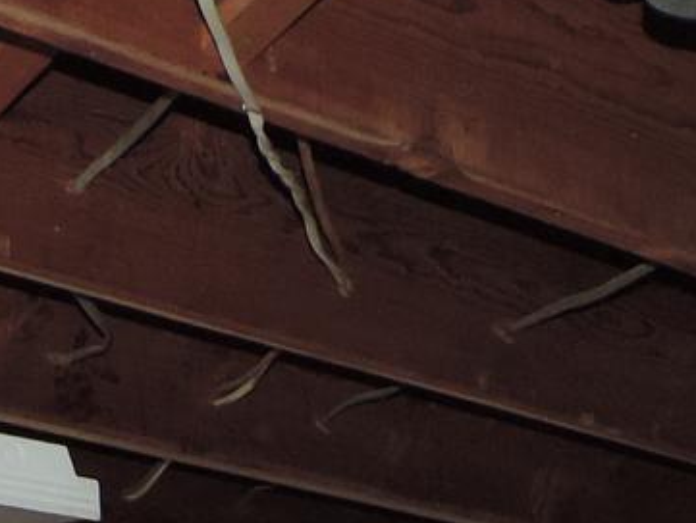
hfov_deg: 14.5
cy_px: 1424
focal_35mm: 136
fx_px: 2735
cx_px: 239
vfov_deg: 9.3
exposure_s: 1/30
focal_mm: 4.3
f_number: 3
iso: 200
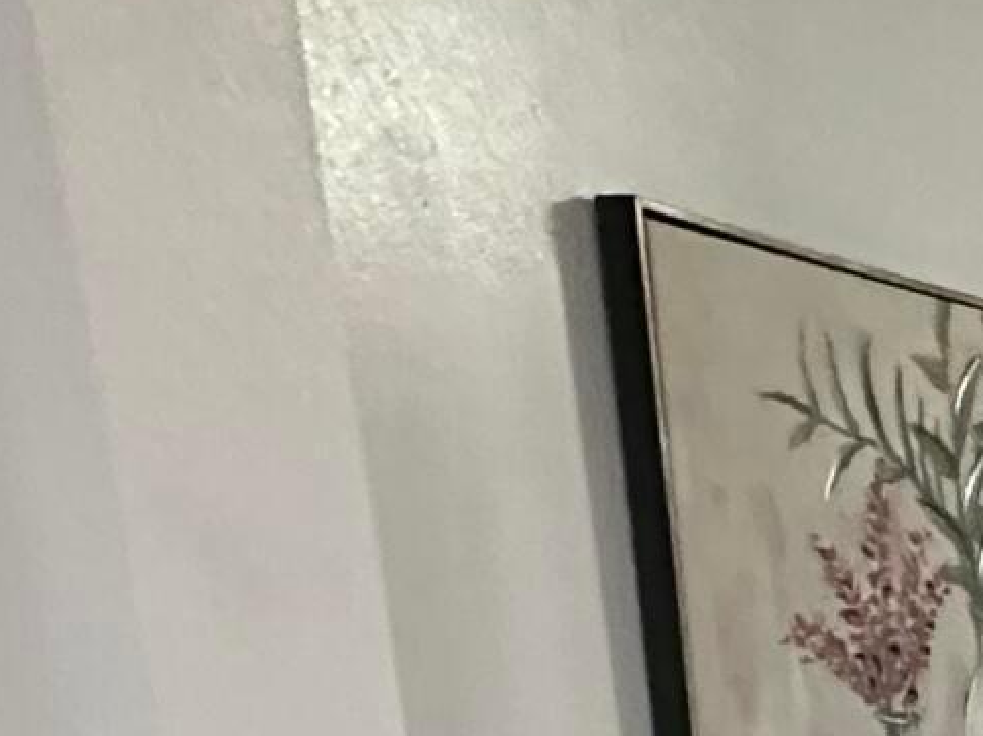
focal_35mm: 87
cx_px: 1640
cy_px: 1771
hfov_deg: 18.7
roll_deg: -2.2
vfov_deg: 12.9
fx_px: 2470
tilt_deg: -23.4
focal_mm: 2.22
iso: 800
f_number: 2.2
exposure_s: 1/60
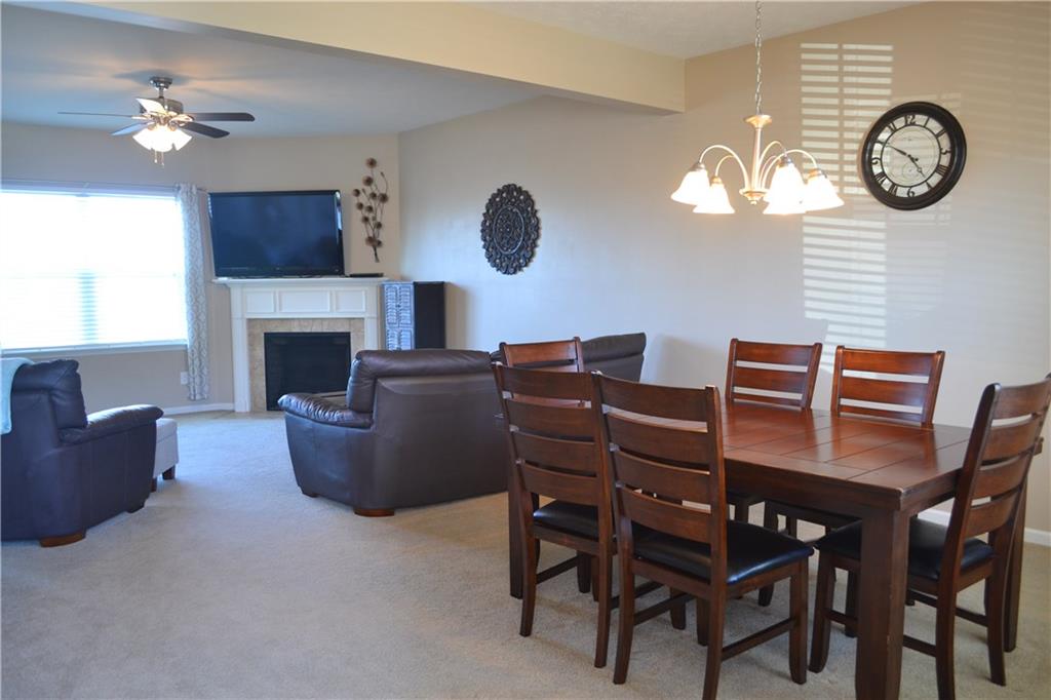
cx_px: 526
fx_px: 788
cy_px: 350
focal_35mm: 27
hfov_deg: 67.4
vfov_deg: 47.9
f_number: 3.5
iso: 400
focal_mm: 18
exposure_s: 1/15
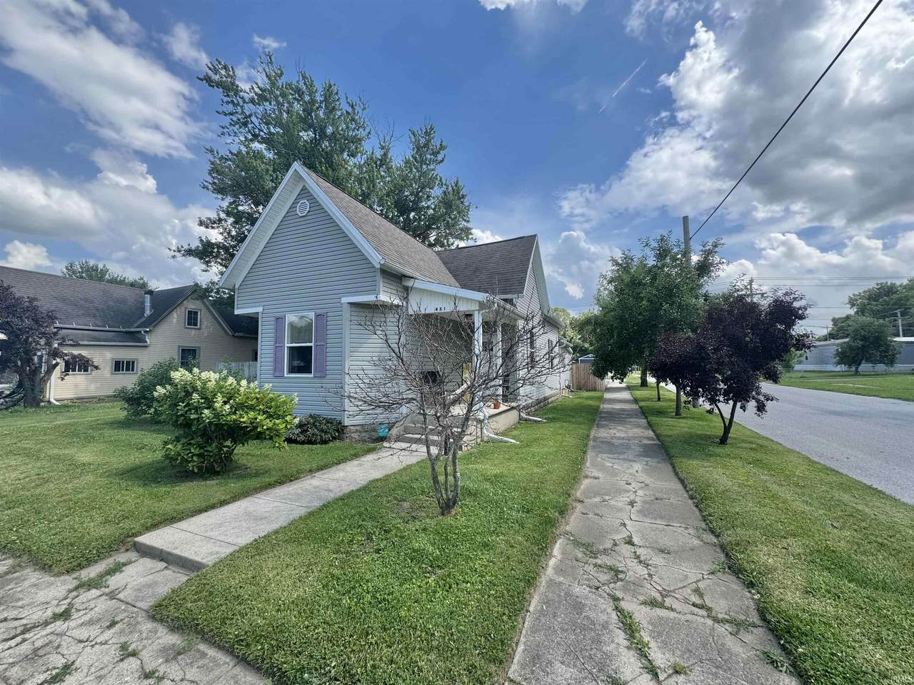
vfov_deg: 85.7
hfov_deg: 102.1
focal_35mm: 14
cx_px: 457
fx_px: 370
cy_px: 342
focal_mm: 2.22
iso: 50
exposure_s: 1/756
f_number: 2.2
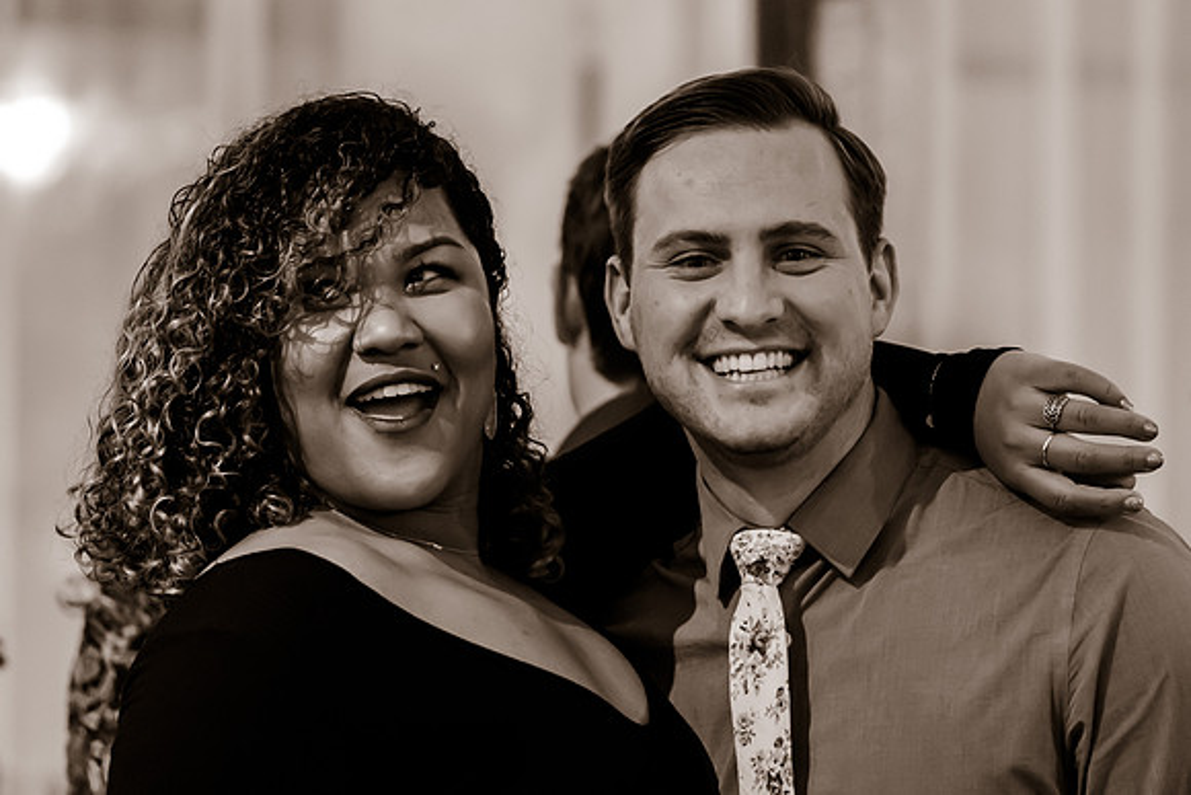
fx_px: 6109
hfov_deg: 11.1
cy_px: 358
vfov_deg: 7.4
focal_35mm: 185
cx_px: 680
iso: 4000
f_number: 2.8
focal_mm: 105
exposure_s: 1/100
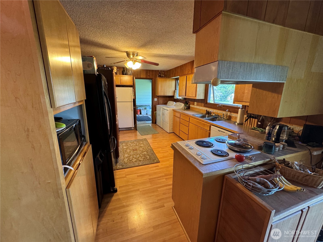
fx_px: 131
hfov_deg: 102.1
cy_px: 121
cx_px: 162
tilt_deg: -13.6
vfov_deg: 85.7
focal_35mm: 14
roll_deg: -0.9
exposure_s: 1/60
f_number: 2.2
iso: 200
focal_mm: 2.22
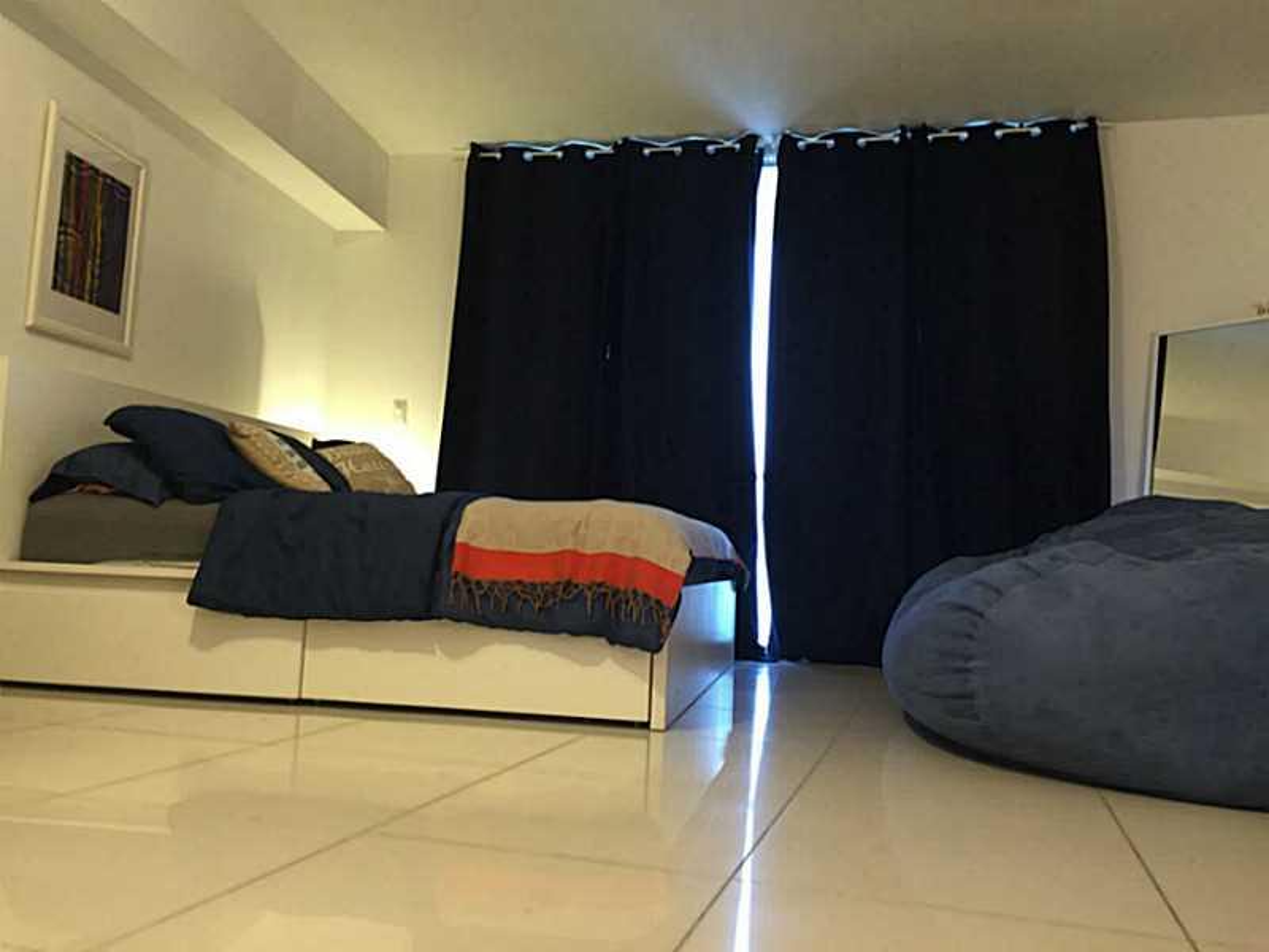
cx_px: 634
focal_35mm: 29
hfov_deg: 61.7
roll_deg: -2.6
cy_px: 476
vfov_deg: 48.2
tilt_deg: +4.9
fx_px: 1063
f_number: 2.2
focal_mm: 4.15
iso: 250
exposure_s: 1/17
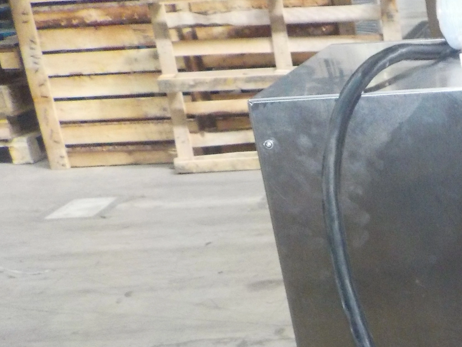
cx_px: 577
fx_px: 1001
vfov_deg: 18.7
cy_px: 409
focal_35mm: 75
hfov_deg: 23.4
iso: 450
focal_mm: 4.1
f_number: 3.3
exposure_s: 1/30
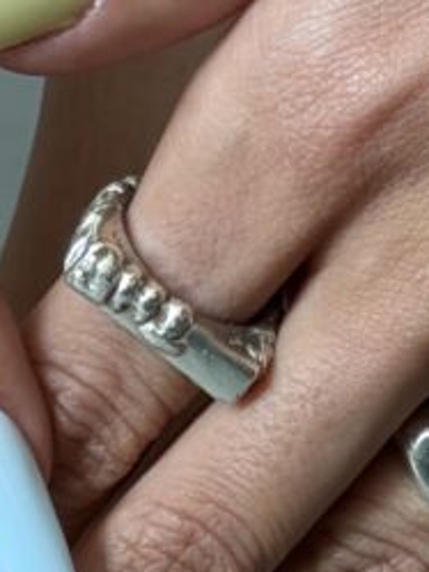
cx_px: -126
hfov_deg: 6.4
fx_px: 3814
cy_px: 919
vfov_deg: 8.3
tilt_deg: -40.8
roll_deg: -0.4
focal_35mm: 231
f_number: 1.78
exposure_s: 1/60
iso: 125
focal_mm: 6.76
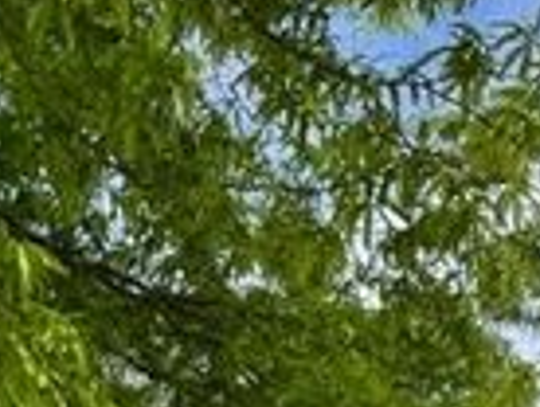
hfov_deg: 20.8
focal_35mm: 94
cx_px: 352
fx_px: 1469
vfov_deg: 14.3
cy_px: 679
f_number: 1.6
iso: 32
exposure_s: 1/1984
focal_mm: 4.2
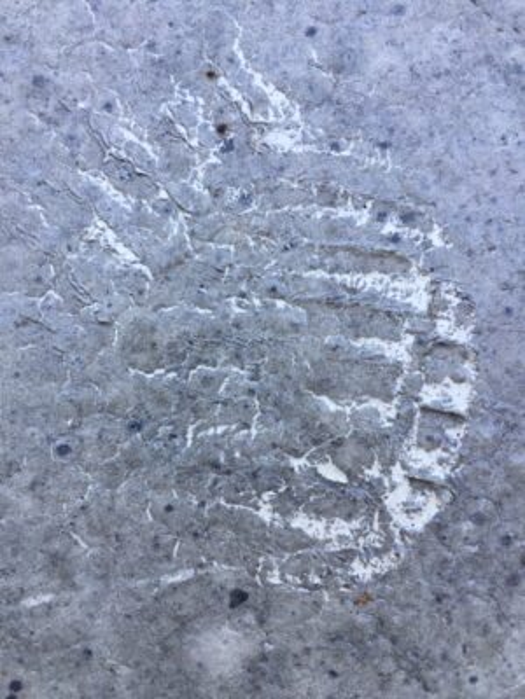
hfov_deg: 48.2
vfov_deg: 61.7
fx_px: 586
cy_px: 350
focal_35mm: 29
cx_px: 262
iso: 40
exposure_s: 1/120
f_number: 2.2
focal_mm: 4.15
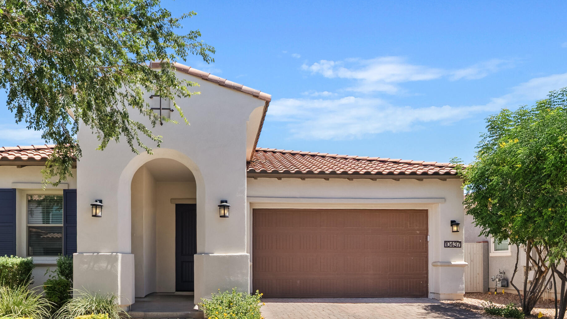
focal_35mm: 31
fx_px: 466
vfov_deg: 36.3
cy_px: 261
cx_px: 236
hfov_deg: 62.2
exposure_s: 1/100
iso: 100
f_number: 8
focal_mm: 18
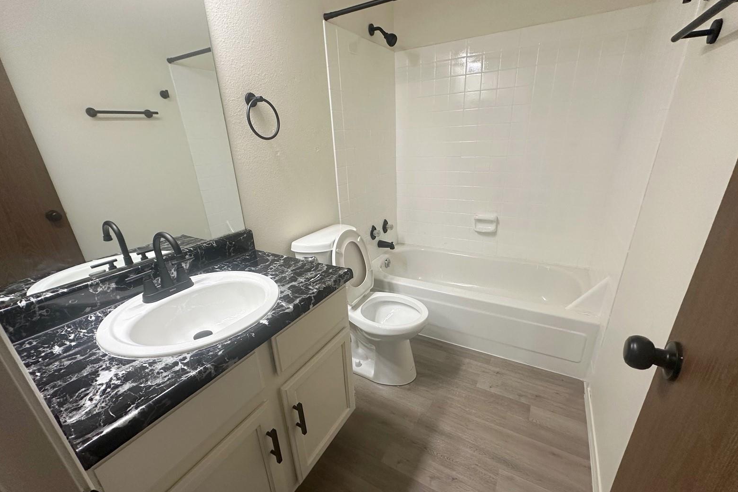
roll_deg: +2.6
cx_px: 371
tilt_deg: -20.2
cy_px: 254
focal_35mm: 15
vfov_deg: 77.3
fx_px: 307
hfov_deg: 100.4
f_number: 2.2
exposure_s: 1/120
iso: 200
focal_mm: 2.22
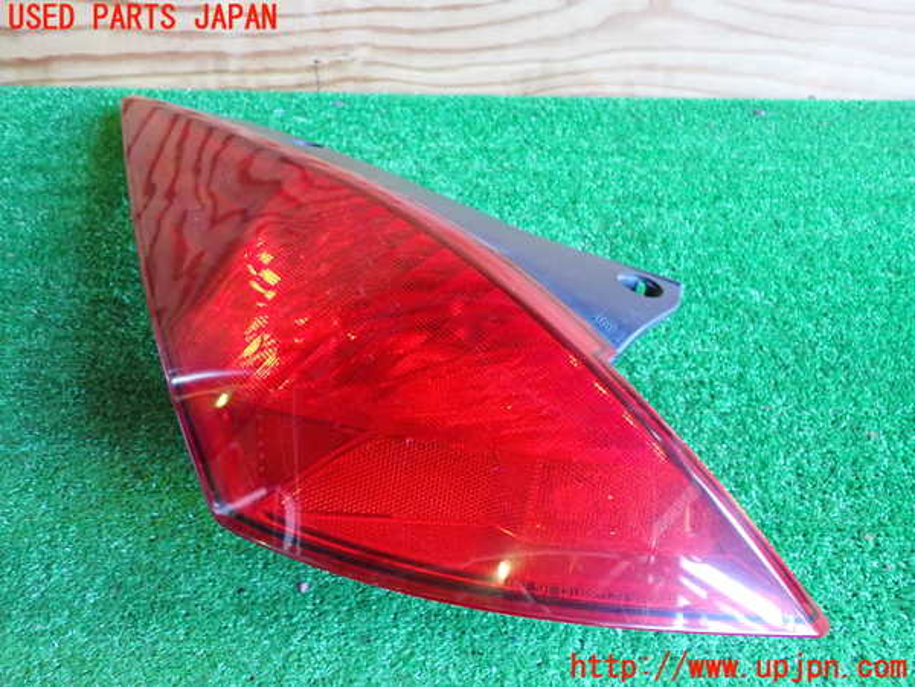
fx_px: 793
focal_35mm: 30
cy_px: 344
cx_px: 458
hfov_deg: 60.0
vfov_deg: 46.8
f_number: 2.3
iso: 800
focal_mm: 5.4
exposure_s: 1/30
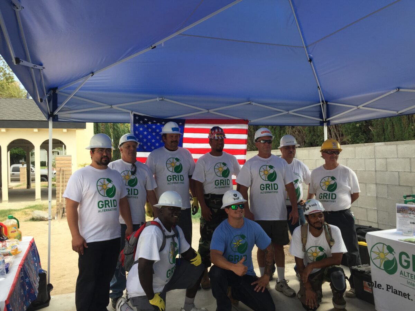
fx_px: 348
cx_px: 208
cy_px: 156
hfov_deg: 61.7
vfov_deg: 48.2
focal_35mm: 29
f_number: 2.2
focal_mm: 4.15
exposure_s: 1/520
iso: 32
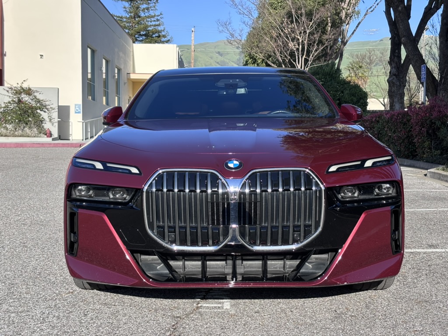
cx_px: 224
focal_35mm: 52
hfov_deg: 36.8
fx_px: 673
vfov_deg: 28.0
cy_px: 168
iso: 32
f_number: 1.6
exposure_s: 1/1037
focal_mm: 5.96
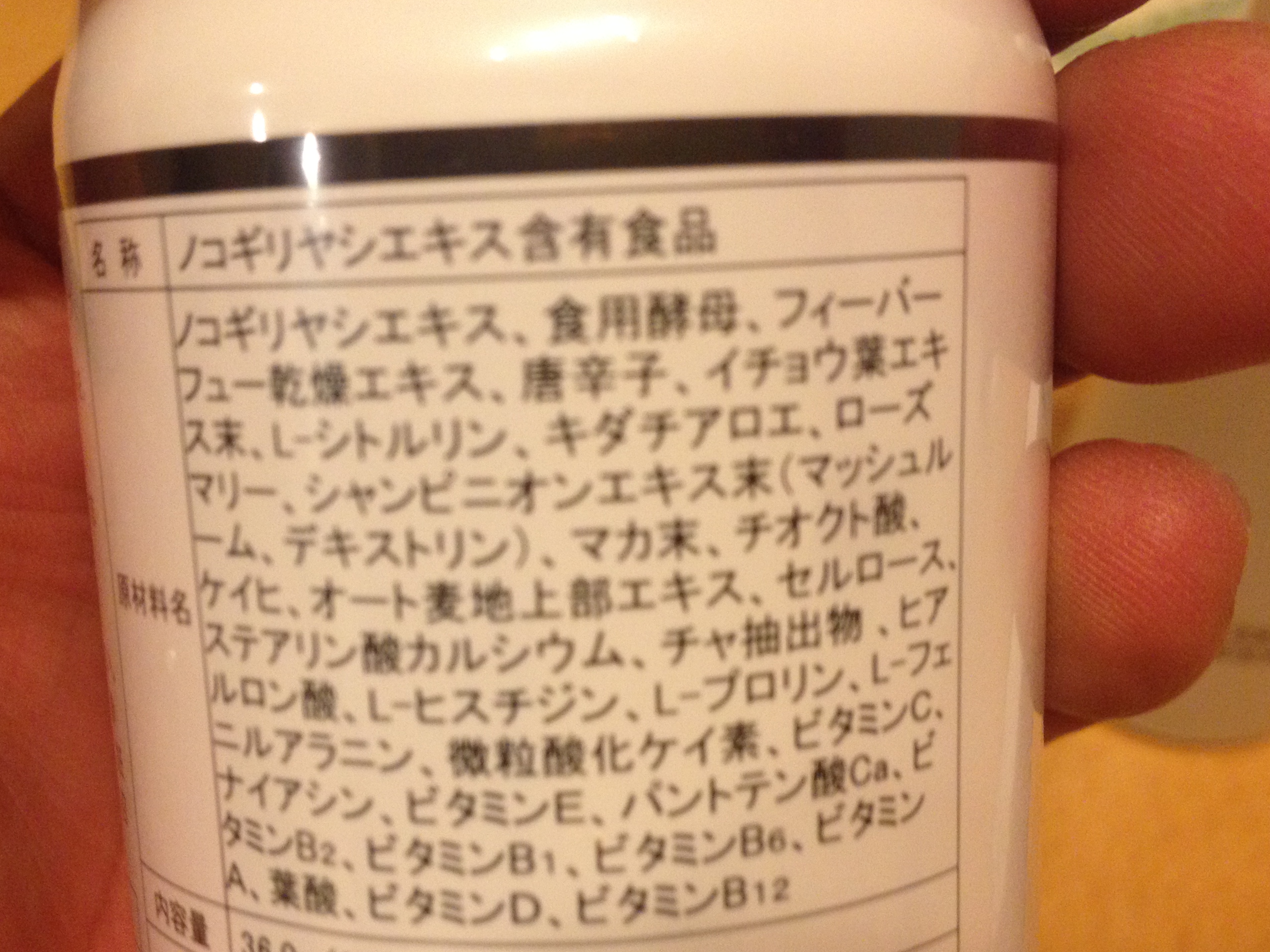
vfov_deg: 32.0
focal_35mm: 45
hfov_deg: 42.0
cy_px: 606
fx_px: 1651
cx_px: 574
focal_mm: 4.28
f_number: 2.4
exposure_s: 1/20
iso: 200
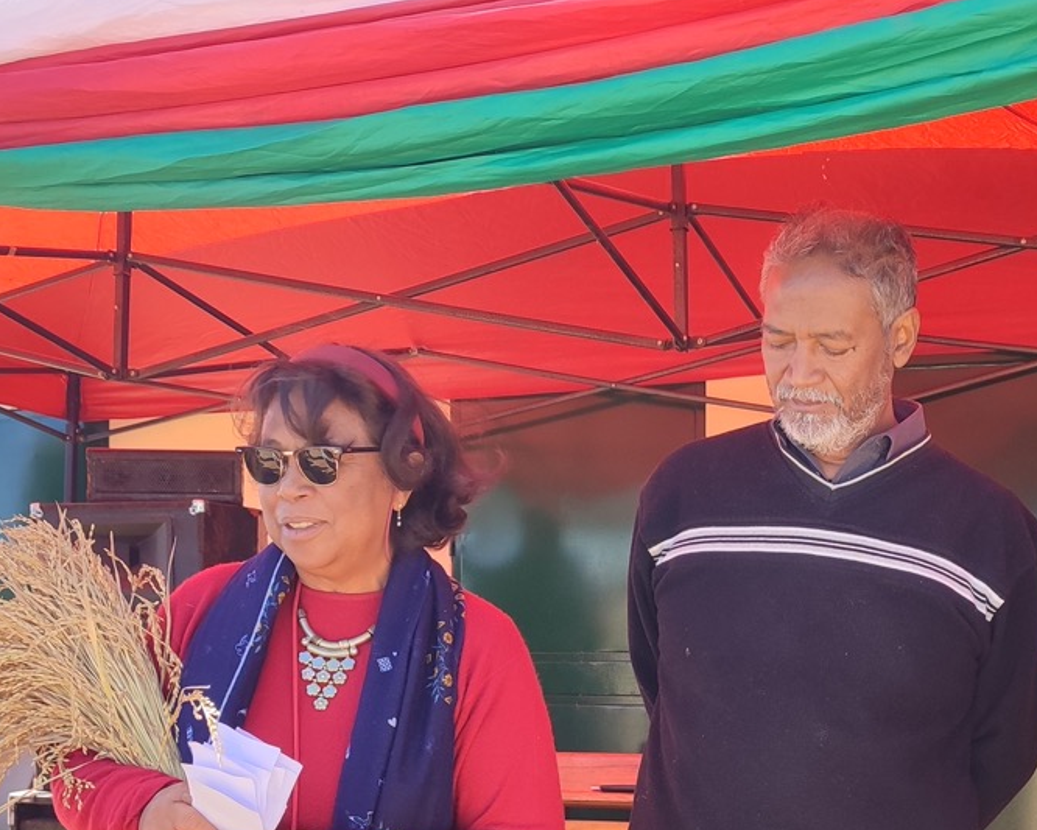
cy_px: 648
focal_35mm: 45
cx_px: 657
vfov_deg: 32.6
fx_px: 1381
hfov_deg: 40.8
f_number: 1.89
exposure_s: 1/221
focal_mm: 5.89
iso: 50
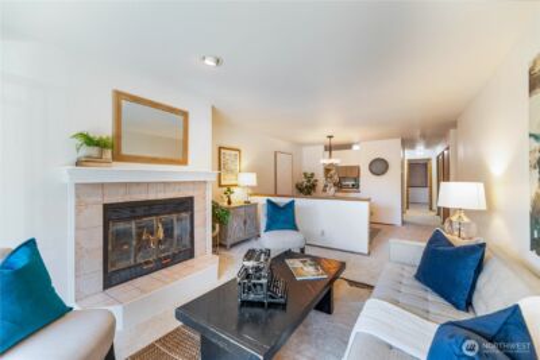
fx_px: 210
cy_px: 180
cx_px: 270
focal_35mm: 14
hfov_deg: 104.2
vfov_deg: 81.3
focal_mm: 14
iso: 200
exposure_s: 1/250
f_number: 5.6
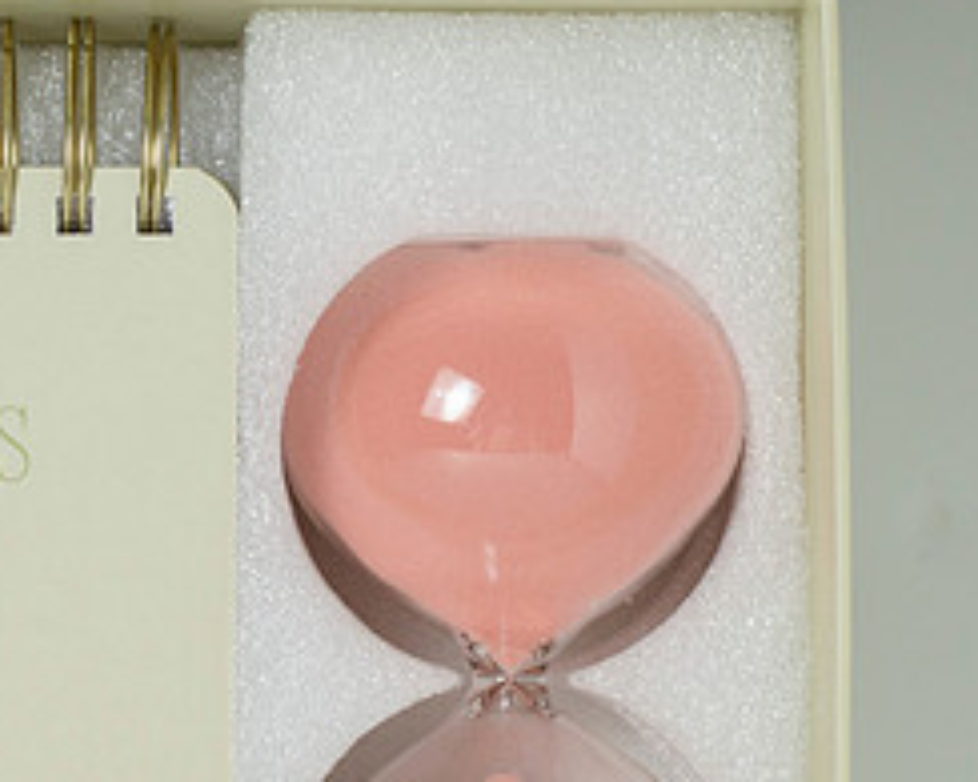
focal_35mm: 156
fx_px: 4514
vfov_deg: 9.9
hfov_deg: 12.3
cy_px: 611
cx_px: 166
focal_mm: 50
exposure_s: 1/200
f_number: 10
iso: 200
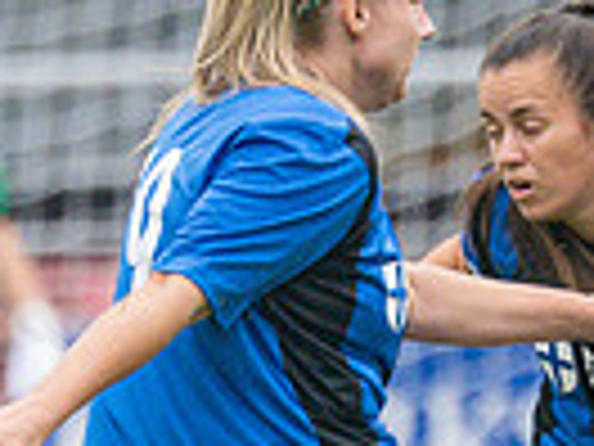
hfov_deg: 0.6
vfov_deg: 0.5
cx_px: 544
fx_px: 53058
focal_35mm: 3092
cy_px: 489
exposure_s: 1/1600
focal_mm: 300
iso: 900
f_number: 4
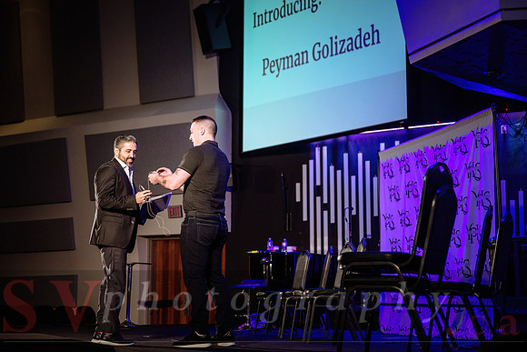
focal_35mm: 61
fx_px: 894
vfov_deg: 22.2
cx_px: 264
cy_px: 176
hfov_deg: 32.8
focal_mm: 59
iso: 1600
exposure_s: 1/400
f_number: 2.8
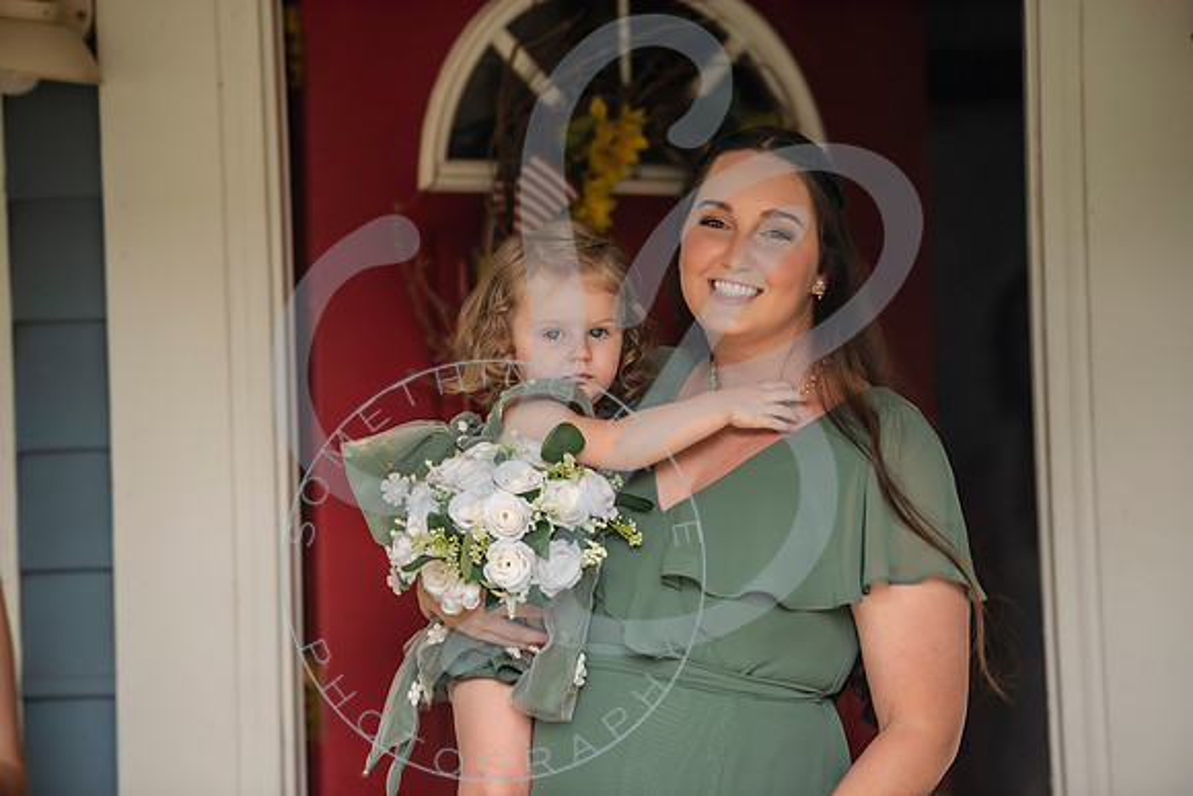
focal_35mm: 145
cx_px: 596
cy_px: 398
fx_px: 4806
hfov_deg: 14.2
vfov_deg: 9.5
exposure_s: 1/1000
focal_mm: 145
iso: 320
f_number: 2.8
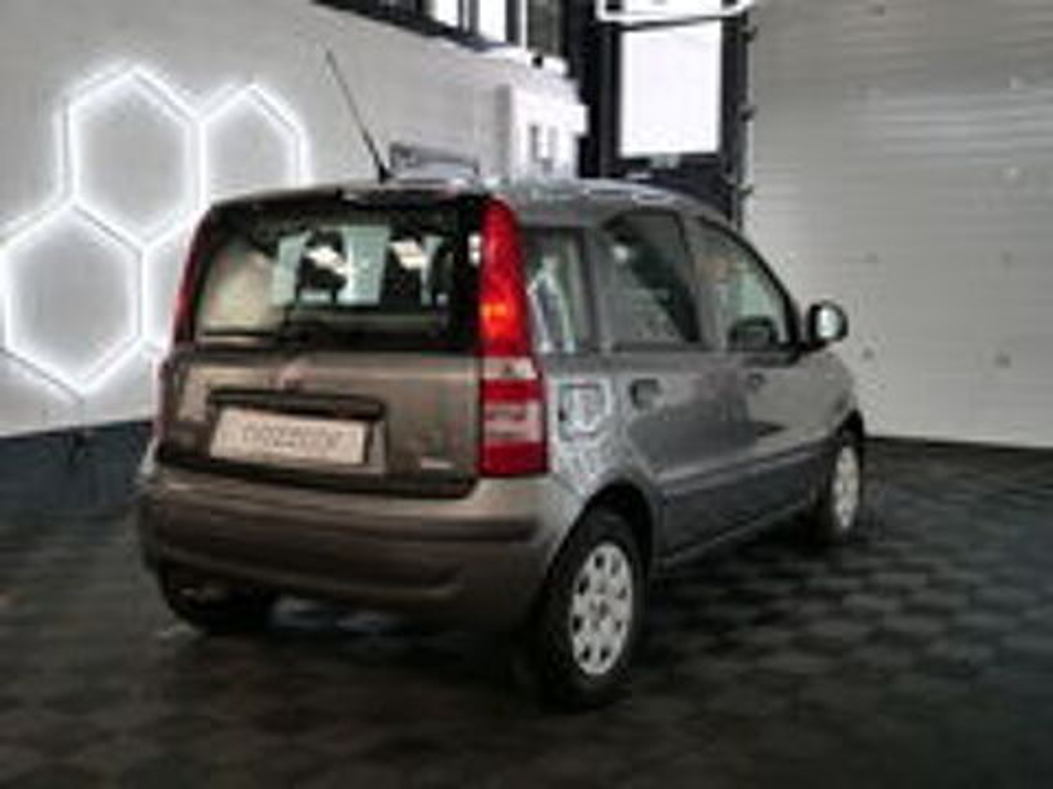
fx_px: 1156
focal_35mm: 38
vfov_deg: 37.7
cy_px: 394
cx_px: 526
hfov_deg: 49.0
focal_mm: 19
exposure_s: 1/60
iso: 200
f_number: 3.2
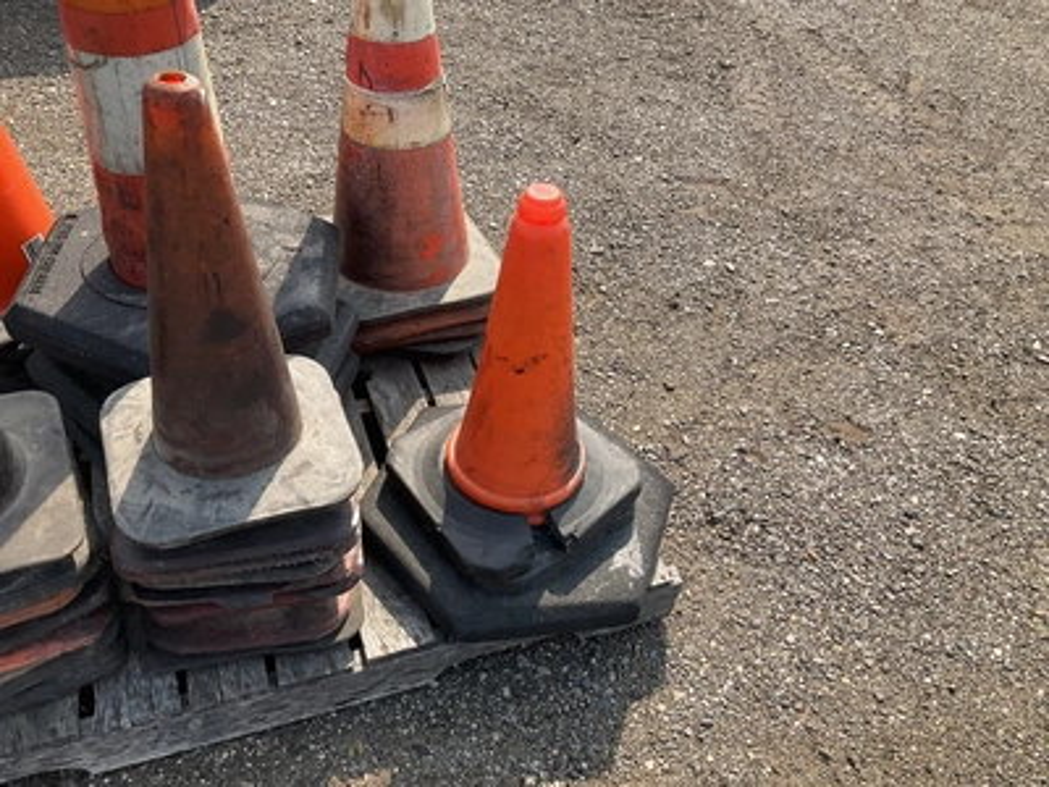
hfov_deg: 61.7
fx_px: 879
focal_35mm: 29
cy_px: 394
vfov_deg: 48.2
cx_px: 524
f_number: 1.8
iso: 25
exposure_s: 1/674
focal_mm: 3
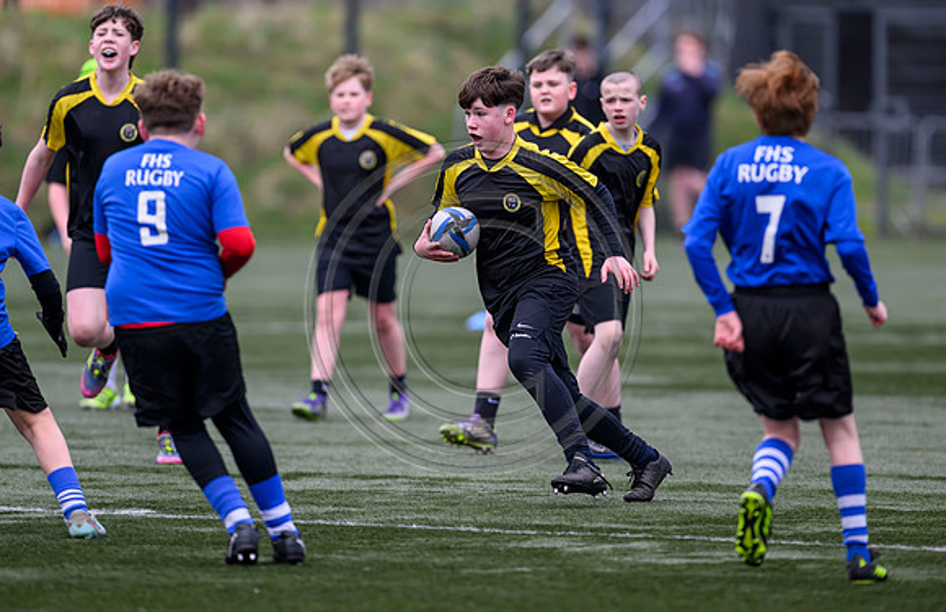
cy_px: 276
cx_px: 504
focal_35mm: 431
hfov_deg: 4.8
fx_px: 11208
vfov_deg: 3.1
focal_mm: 400
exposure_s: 1/2000
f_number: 3.5
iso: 500
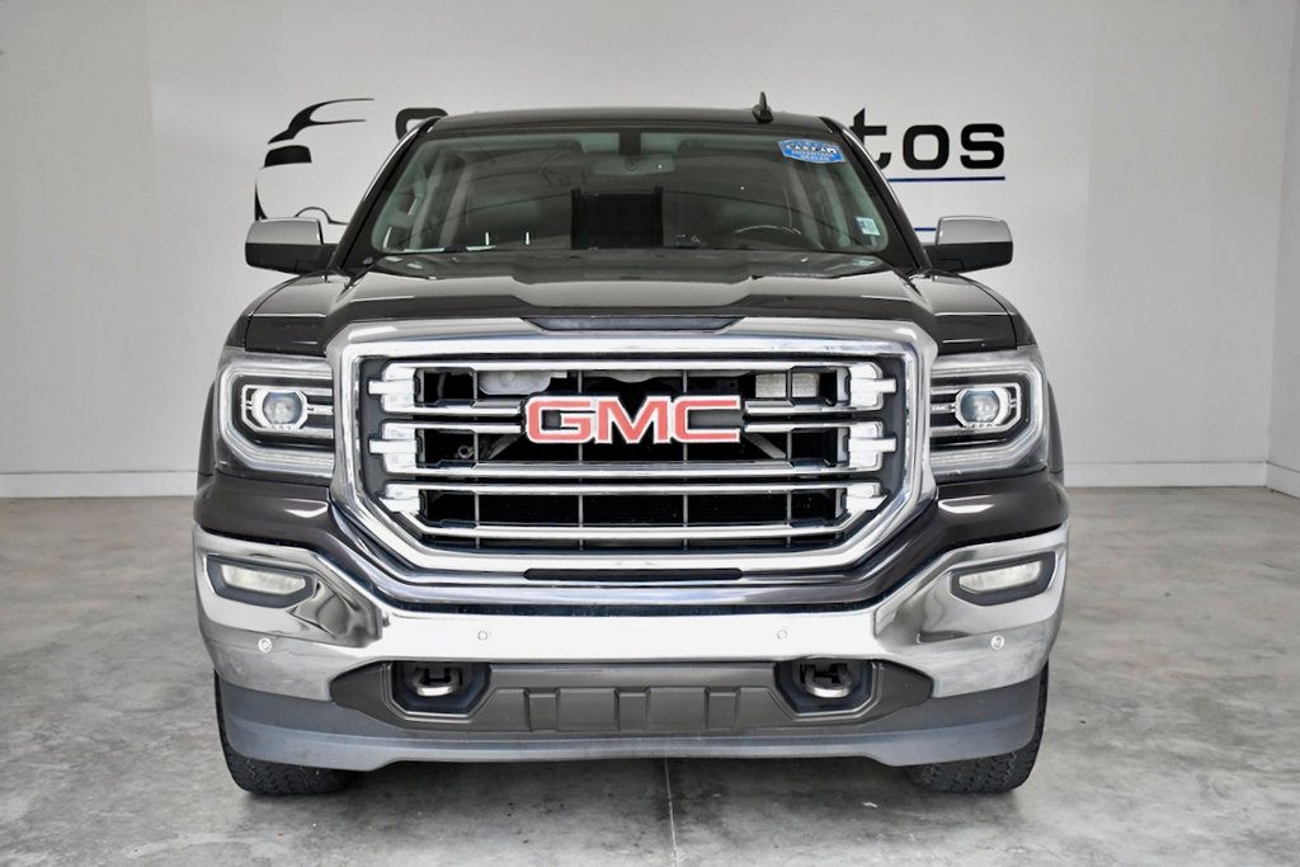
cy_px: 434
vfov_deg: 33.4
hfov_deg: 48.5
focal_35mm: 40
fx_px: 1445
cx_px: 650
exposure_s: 1/2000
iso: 2500
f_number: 4.5
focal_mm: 27
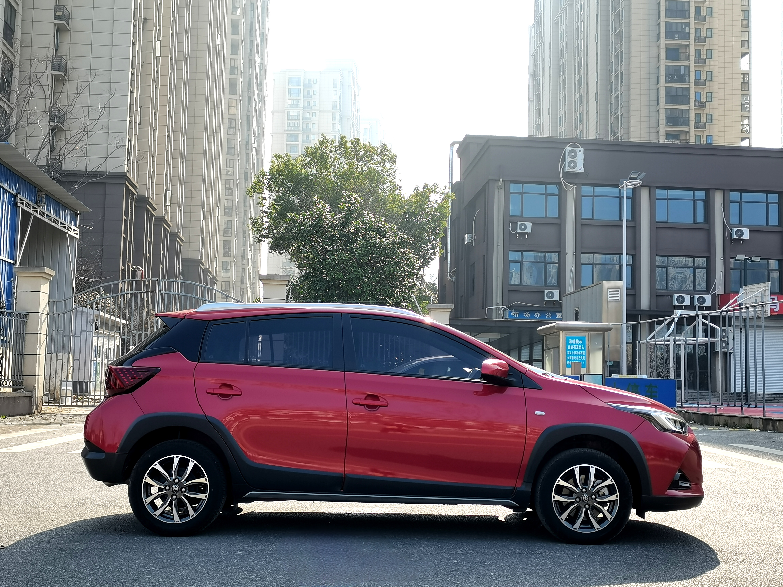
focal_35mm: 43
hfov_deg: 43.9
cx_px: 392
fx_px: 973
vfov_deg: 33.6
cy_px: 294
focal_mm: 5.58
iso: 50
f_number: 1.8
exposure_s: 1/462
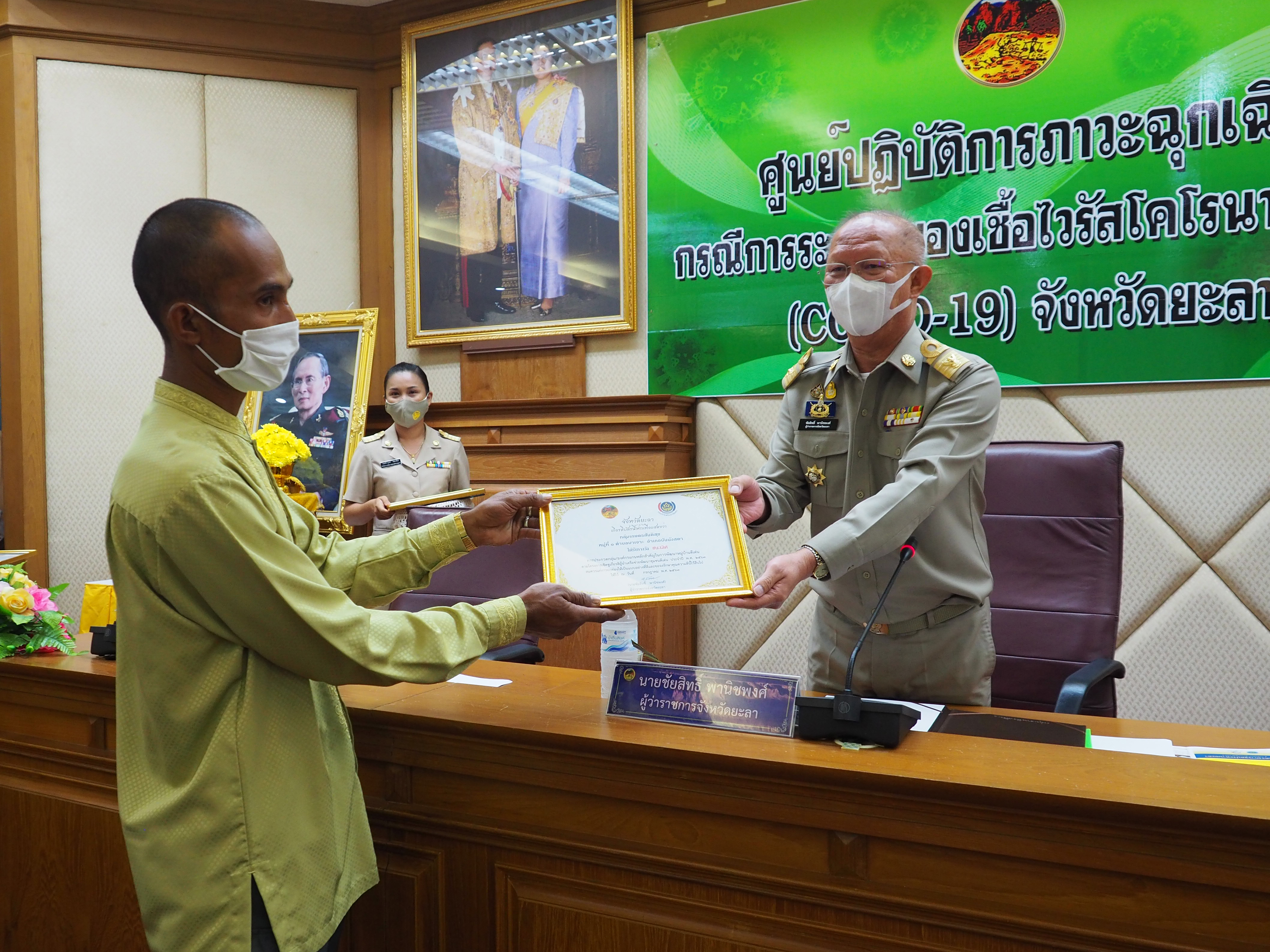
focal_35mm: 26
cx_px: 635
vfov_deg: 53.1
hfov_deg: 67.3
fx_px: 954
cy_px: 476
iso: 800
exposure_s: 1/60
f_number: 3.7
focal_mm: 13
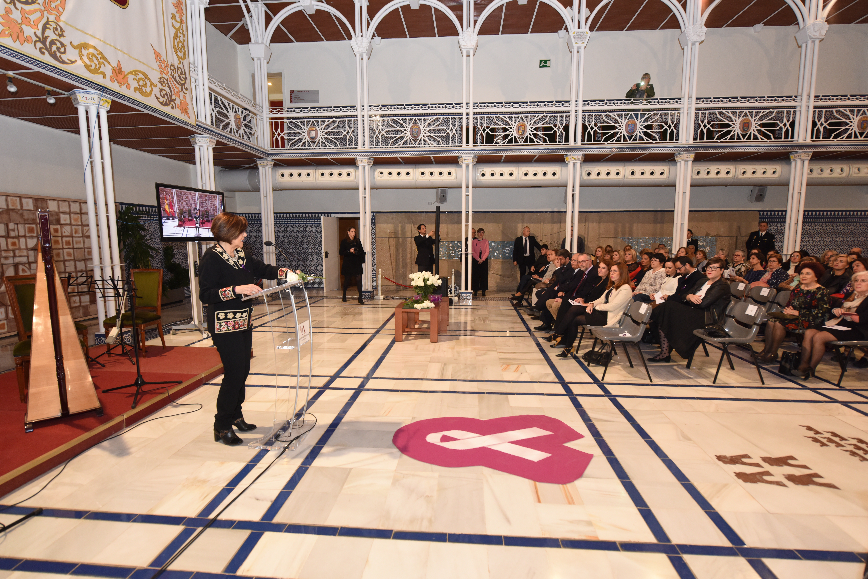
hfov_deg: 90.0
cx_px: 434
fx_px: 434
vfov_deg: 67.4
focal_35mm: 18
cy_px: 290
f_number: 4
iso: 1600
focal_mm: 18
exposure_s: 1/100
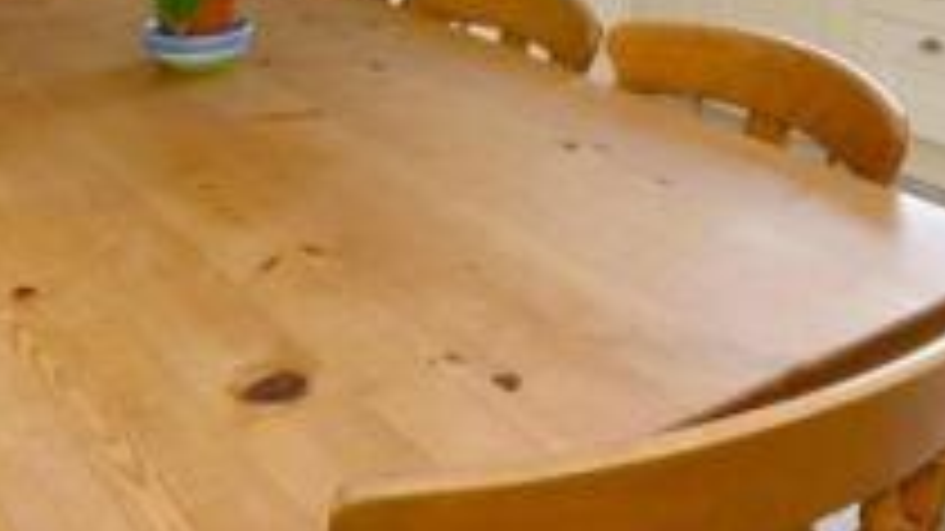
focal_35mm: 49
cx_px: 594
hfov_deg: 41.8
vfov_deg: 20.1
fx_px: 1228
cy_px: -320
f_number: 11
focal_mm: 10
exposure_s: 1/6
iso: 200
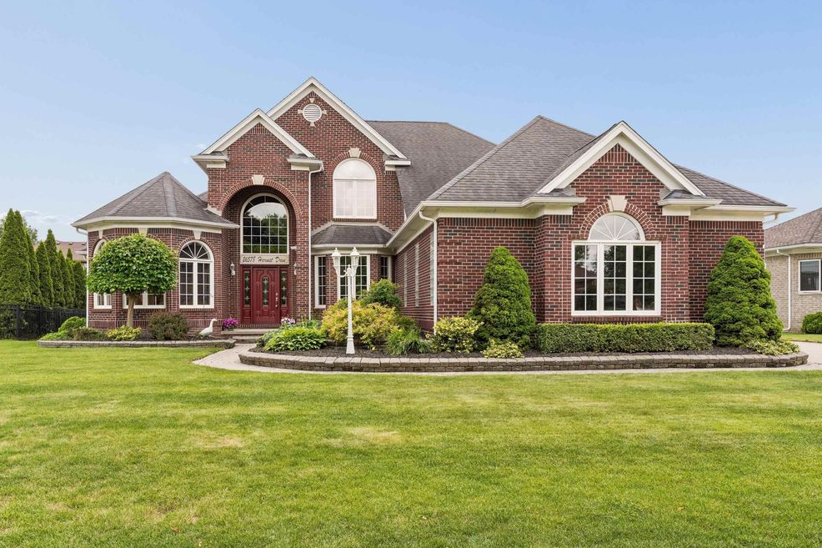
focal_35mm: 27
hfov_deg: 67.4
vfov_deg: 47.9
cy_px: 272
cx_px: 402
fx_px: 616
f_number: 13
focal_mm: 26
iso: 400
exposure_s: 1/80
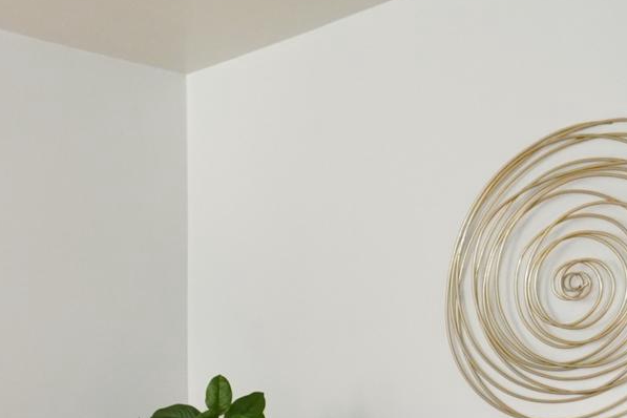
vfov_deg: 13.0
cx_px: -274
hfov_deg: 18.8
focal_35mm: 98
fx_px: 1702
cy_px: 684
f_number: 5
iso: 2000
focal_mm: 19
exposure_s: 1/100
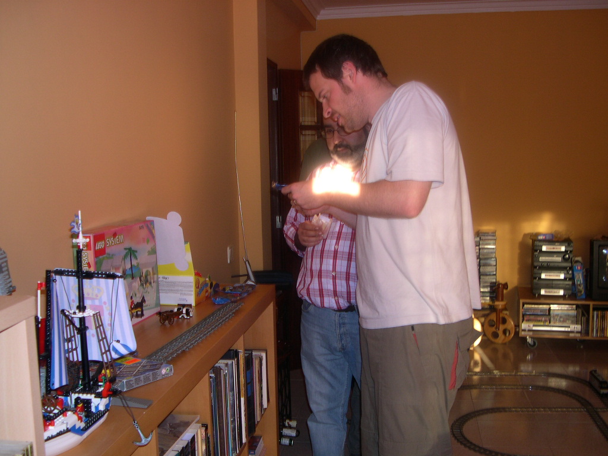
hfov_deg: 49.0
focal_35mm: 38
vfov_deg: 37.7
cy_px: 228
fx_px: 667
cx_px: 304
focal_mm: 8
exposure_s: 1/30
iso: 100
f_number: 2.8
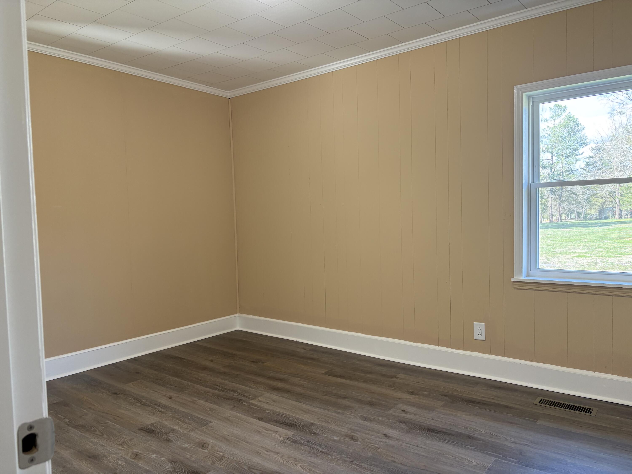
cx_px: 316
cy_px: 237
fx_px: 475
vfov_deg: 53.1
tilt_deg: -4.5
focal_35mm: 26
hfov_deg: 67.3
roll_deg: +0.4
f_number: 1.6
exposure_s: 1/60
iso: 125
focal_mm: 5.96
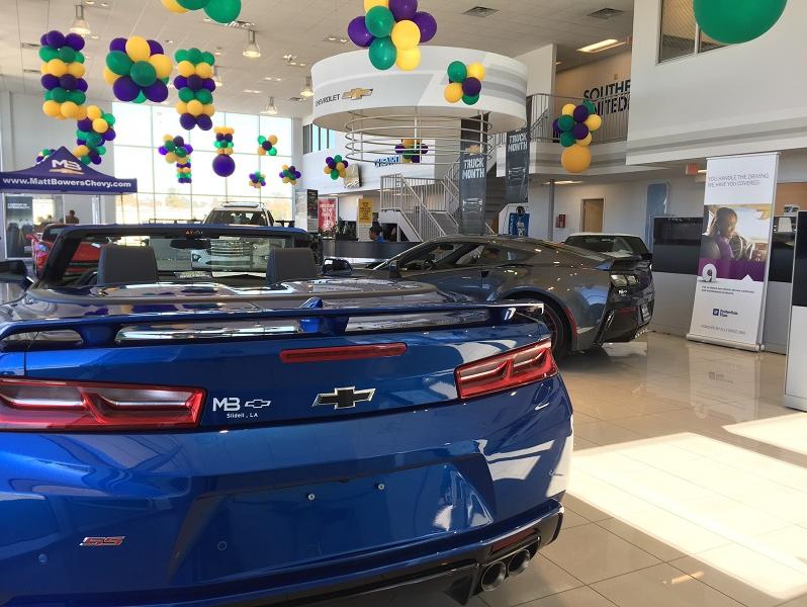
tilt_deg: -6.2
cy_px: 304
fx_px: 677
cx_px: 404
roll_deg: -1.3
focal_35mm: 29
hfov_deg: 61.6
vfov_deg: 48.3
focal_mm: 4.15
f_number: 2.2
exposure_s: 1/130
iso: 32
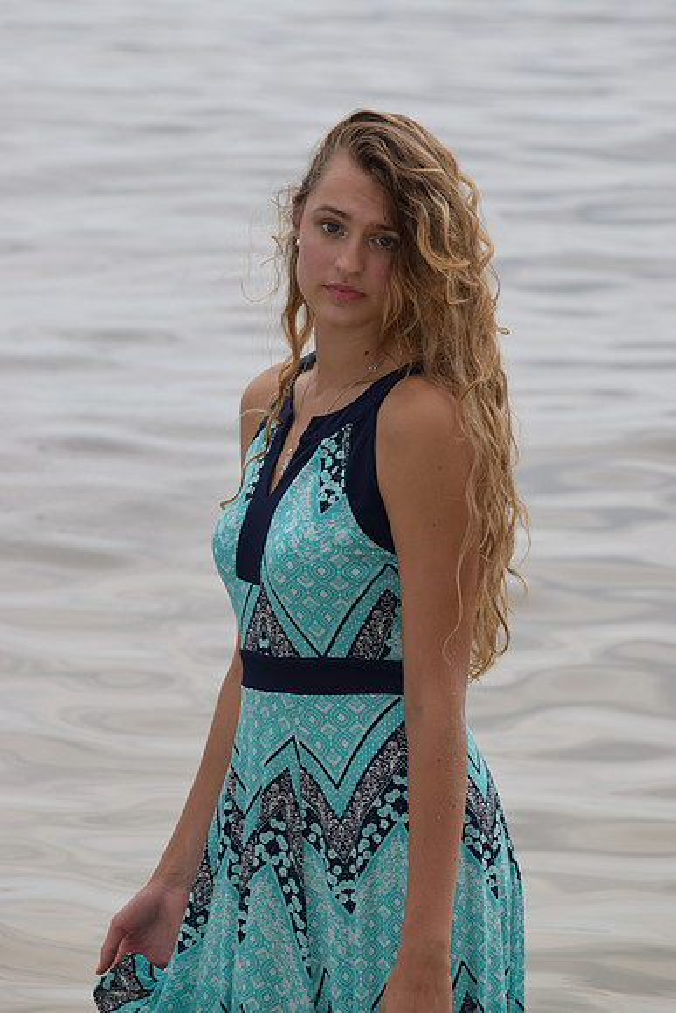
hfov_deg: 6.3
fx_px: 6122
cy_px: 506
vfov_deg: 9.5
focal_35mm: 218
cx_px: 338
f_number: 7.1
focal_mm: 145
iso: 100
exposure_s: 1/200
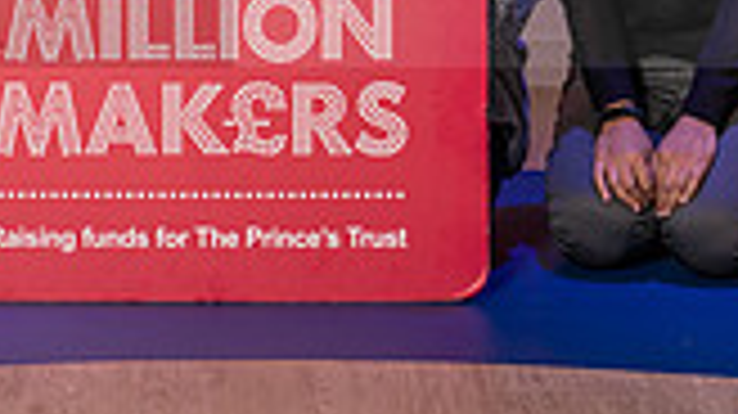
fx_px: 2797
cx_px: 242
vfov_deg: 8.1
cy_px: -388
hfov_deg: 15.0
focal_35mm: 143
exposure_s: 1/80
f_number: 6.3
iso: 800
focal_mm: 37
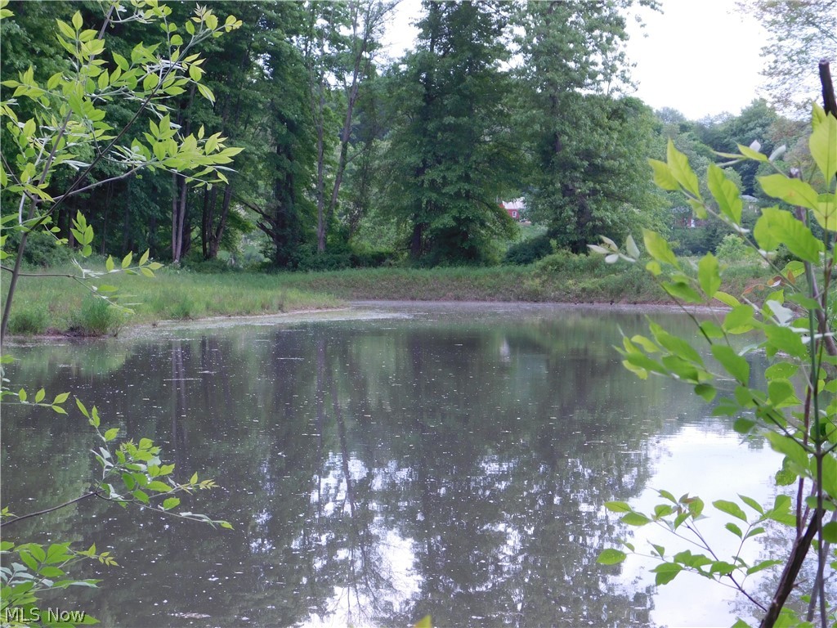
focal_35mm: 80
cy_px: 314
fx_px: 1934
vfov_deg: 18.4
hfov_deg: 24.4
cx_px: 418
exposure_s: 1/30
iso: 125
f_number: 4.4
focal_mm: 14.2
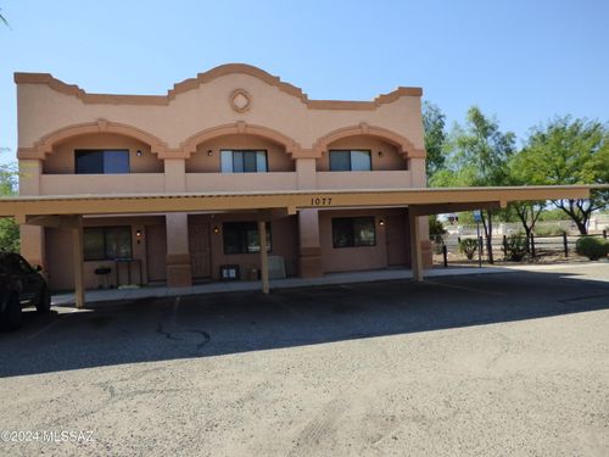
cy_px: 228
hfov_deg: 69.4
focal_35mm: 25
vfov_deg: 54.9
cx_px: 304
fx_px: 440
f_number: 3
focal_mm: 4.42
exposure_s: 1/1600
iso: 200
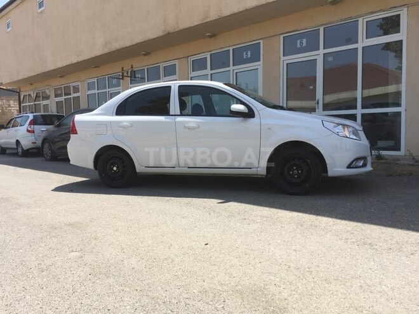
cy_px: 157
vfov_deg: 48.2
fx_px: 351
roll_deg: +0.8
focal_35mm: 29
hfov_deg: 61.7
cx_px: 210
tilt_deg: -4.5
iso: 32
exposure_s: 1/1412
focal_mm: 4.15
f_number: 2.2
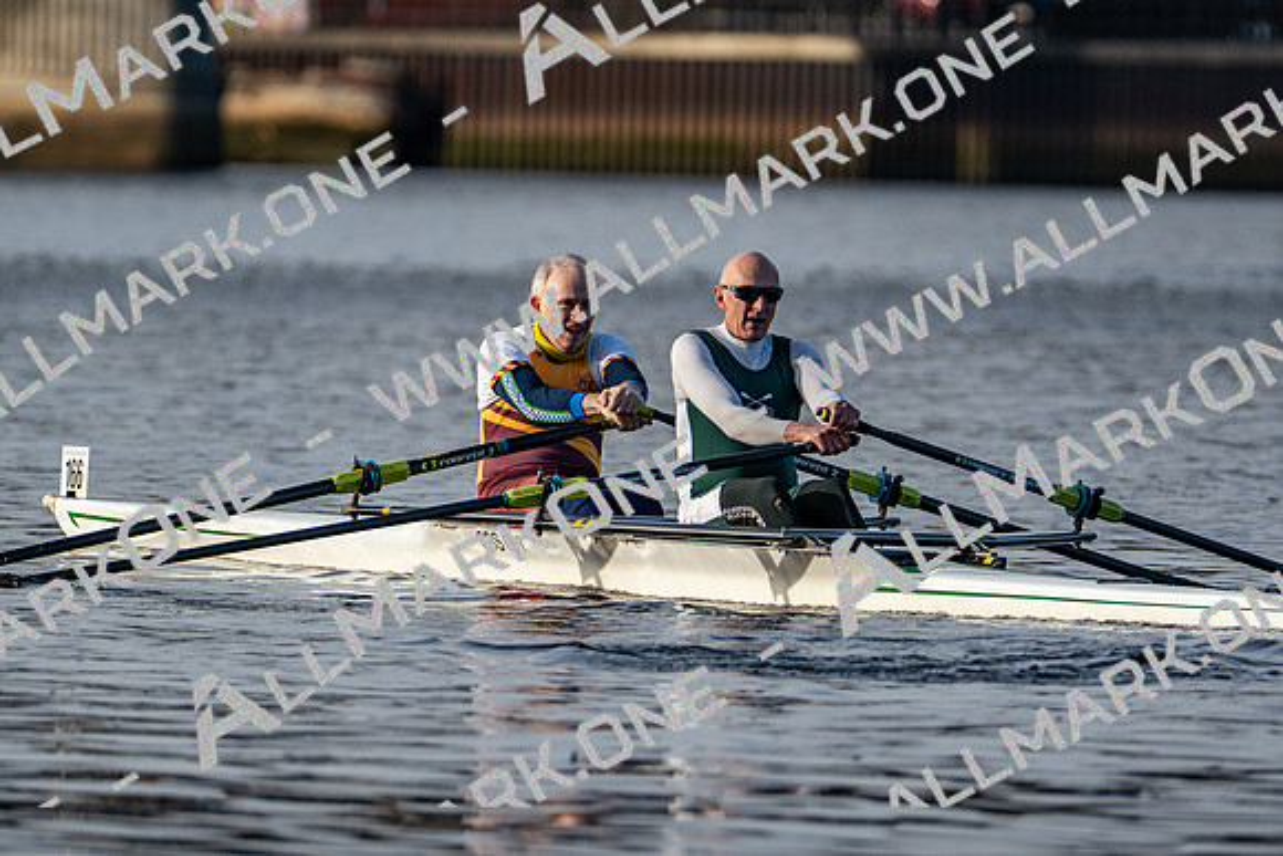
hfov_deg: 3.3
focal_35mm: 616
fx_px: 21958
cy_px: 428
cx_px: 642
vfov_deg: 2.2
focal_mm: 411
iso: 640
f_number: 6.3
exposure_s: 1/2000
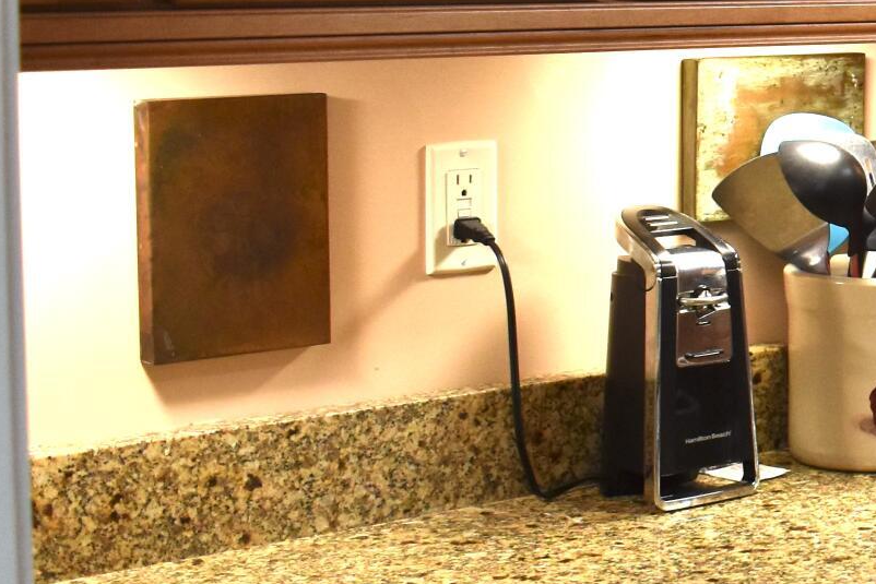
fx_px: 2458
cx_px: 1312
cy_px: 142
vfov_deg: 13.5
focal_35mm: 101
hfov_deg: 18.0
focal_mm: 18
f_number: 3.5
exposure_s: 1/250
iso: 800
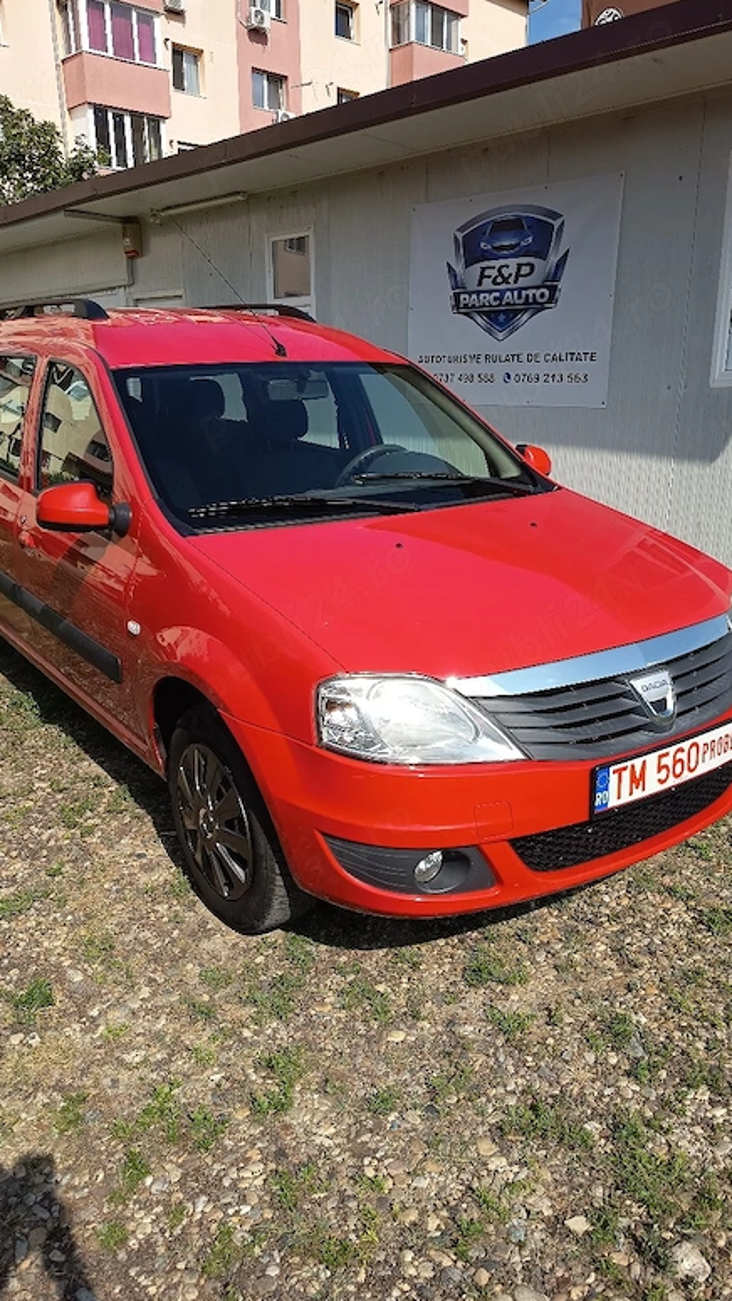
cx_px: 371
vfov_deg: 69.9
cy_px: 663
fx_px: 932
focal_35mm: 27
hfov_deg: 42.9
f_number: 1.7
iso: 52
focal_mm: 5.27
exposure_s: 1/625
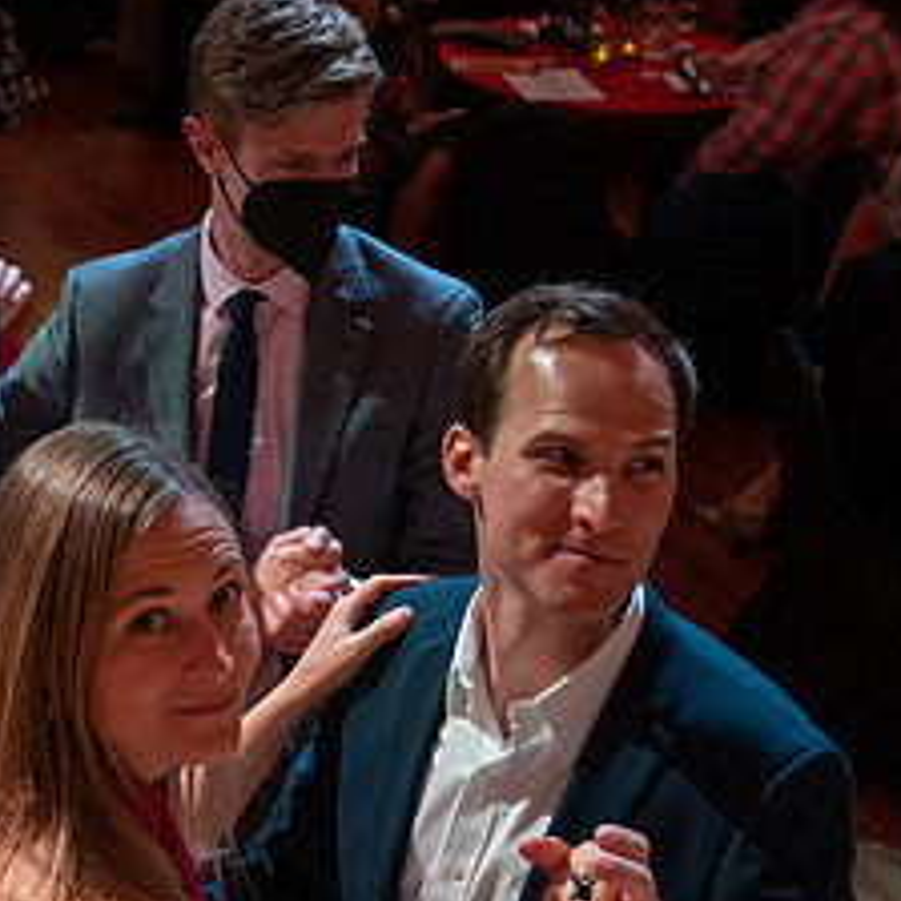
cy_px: 597
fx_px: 2209
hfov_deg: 22.4
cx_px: 60
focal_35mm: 75
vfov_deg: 23.0
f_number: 4
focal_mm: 34
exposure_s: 1/200
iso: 1600
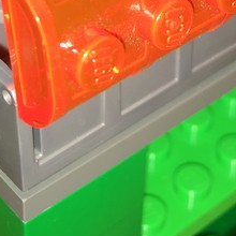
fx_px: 810
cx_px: 187
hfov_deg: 16.5
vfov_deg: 15.6
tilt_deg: -33.1
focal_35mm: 105
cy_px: -91
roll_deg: -4.6
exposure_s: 1/124
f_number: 2.2
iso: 25
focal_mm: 4.15
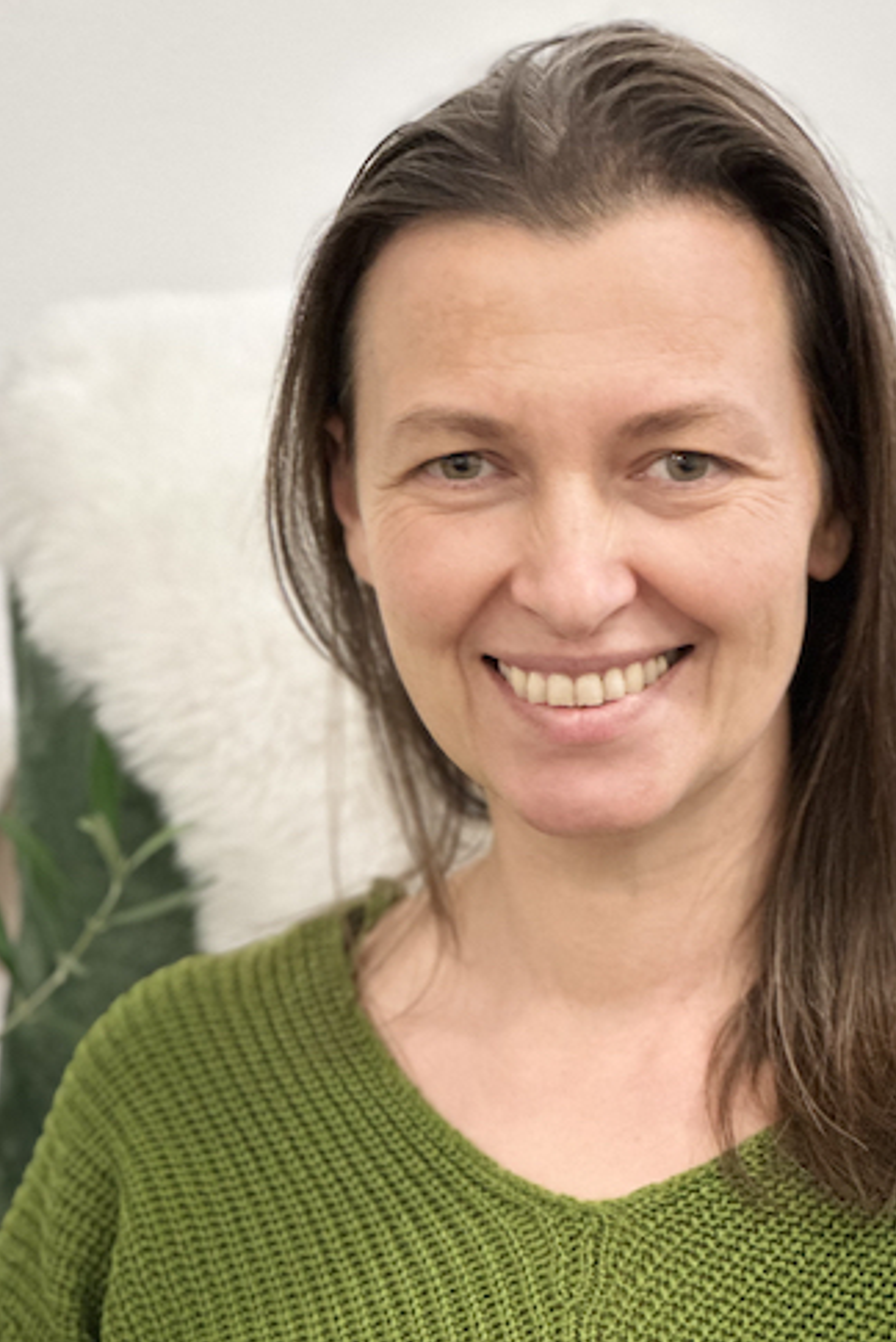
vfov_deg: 20.6
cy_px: 634
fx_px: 3690
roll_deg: +1.1
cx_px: 553
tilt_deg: -6.1
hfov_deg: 13.8
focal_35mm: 99
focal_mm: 9
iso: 400
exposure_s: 1/33
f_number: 2.8
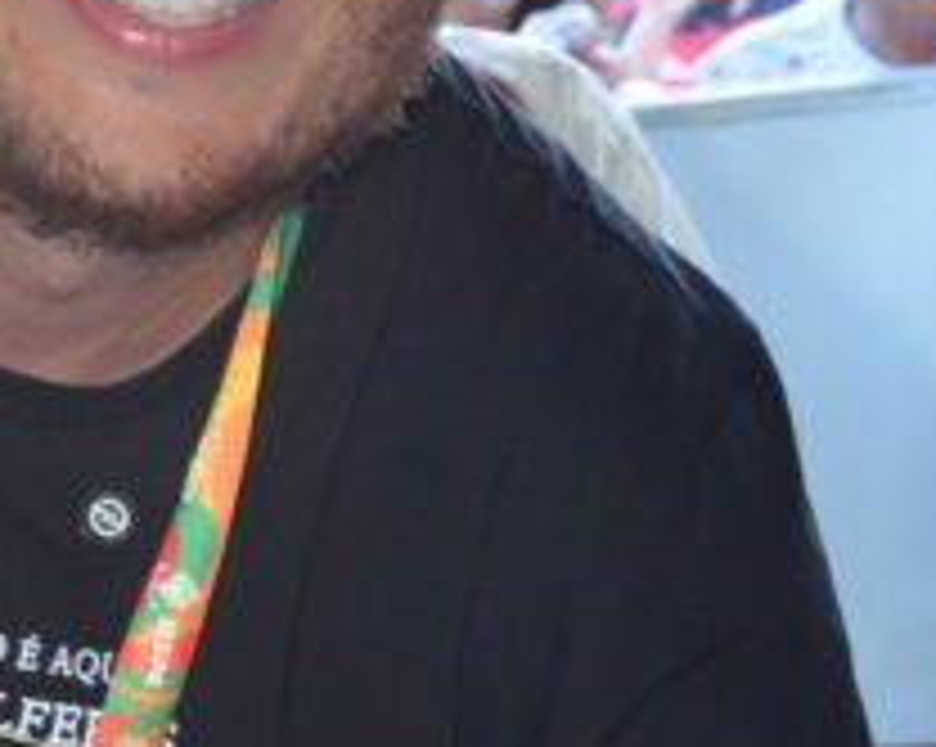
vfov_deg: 7.8
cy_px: 1012
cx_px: -351
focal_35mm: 194
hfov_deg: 9.7
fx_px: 5369
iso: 800
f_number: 4
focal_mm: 28
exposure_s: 1/60
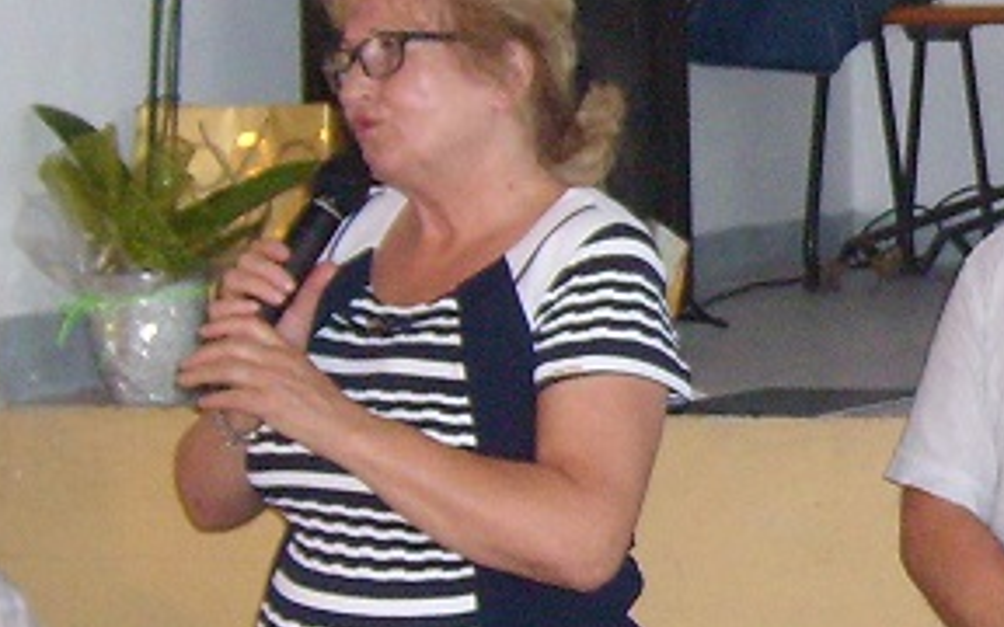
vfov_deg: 9.9
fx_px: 3612
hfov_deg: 14.6
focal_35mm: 132
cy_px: 247
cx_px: 1544
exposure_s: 1/30
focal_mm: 5.8
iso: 300
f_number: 2.8
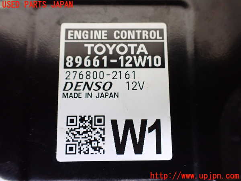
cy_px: 90
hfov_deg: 60.0
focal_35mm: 30
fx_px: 209
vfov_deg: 46.8
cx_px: 120
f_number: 2.3
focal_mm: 5.4
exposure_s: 1/80
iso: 800
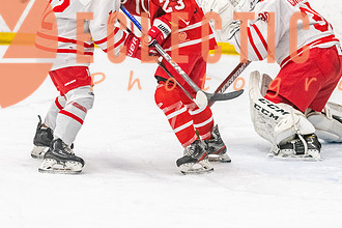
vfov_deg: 6.3
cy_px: 38
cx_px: 150
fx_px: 2071
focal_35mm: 218
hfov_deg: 9.4
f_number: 2.8
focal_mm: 105
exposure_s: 1/800
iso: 4000
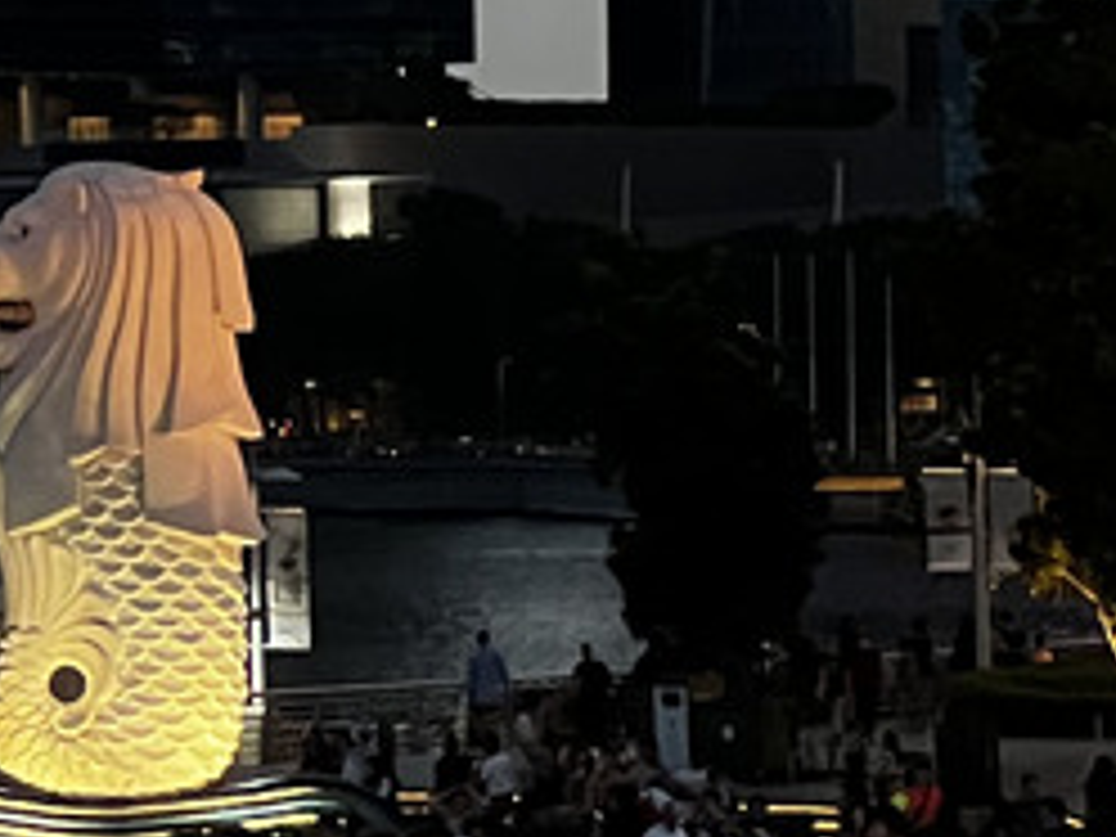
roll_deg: +0.5
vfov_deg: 4.0
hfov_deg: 5.2
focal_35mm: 372
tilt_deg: +4.1
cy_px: -482
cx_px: -945
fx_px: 11993
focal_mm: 9
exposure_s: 1/40
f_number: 2.8
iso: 640
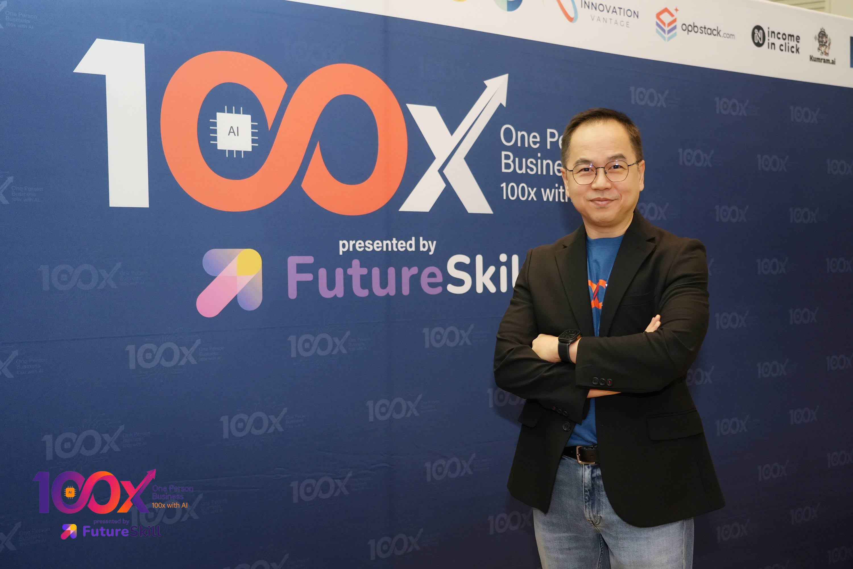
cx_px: 426
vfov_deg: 31.9
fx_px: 995
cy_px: 284
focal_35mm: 42
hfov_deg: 46.4
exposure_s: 1/125
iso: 2000
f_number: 4
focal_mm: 42
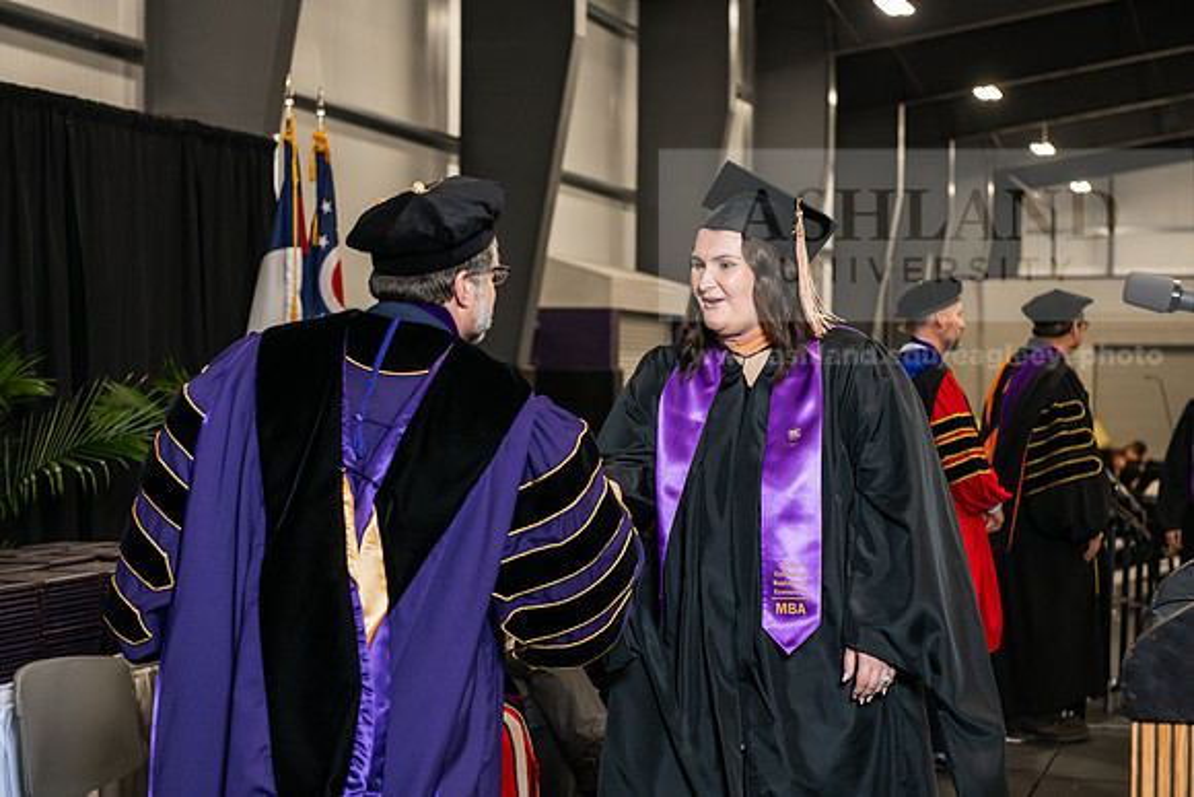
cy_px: 398
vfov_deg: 19.5
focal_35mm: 70
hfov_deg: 28.8
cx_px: 597
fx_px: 2322
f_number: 5
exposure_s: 1/200
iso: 2000
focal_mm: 70
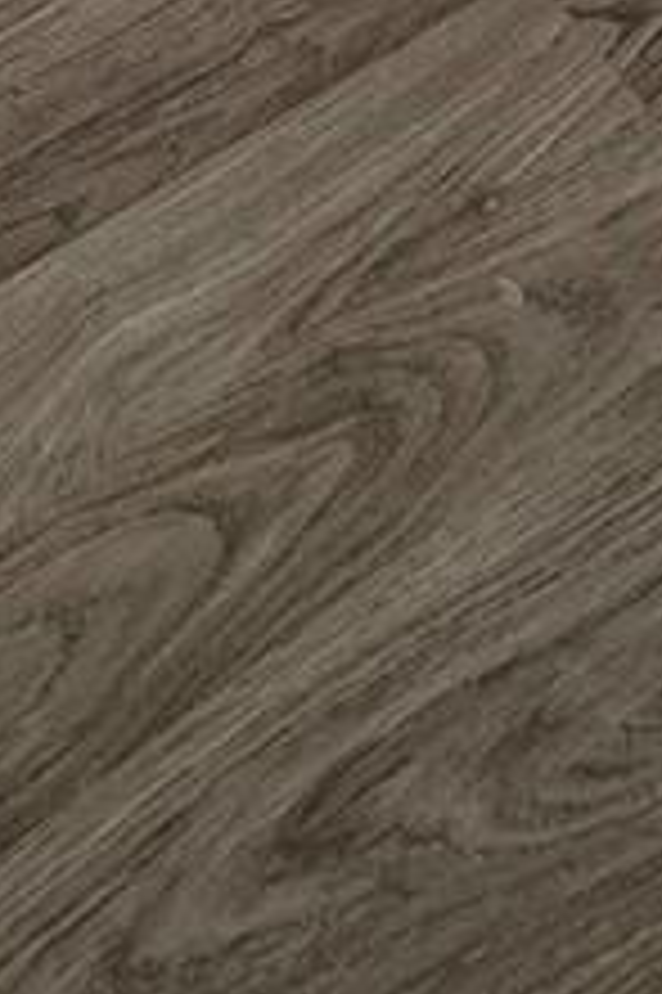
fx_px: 2182
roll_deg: -1.3
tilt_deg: -11.4
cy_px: -1628
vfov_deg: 13.5
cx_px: 23
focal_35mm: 79
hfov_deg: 16.9
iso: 50
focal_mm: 2.22
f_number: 2.2
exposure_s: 1/173
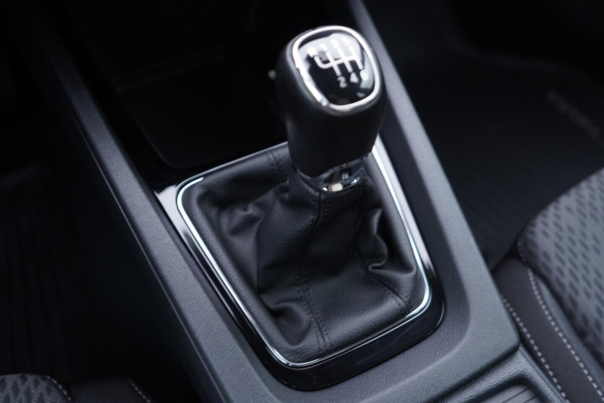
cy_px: 202
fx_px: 604
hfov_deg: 53.1
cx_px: 302
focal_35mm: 36
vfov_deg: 36.9
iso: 400
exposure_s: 1/40
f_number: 2.8
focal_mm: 24
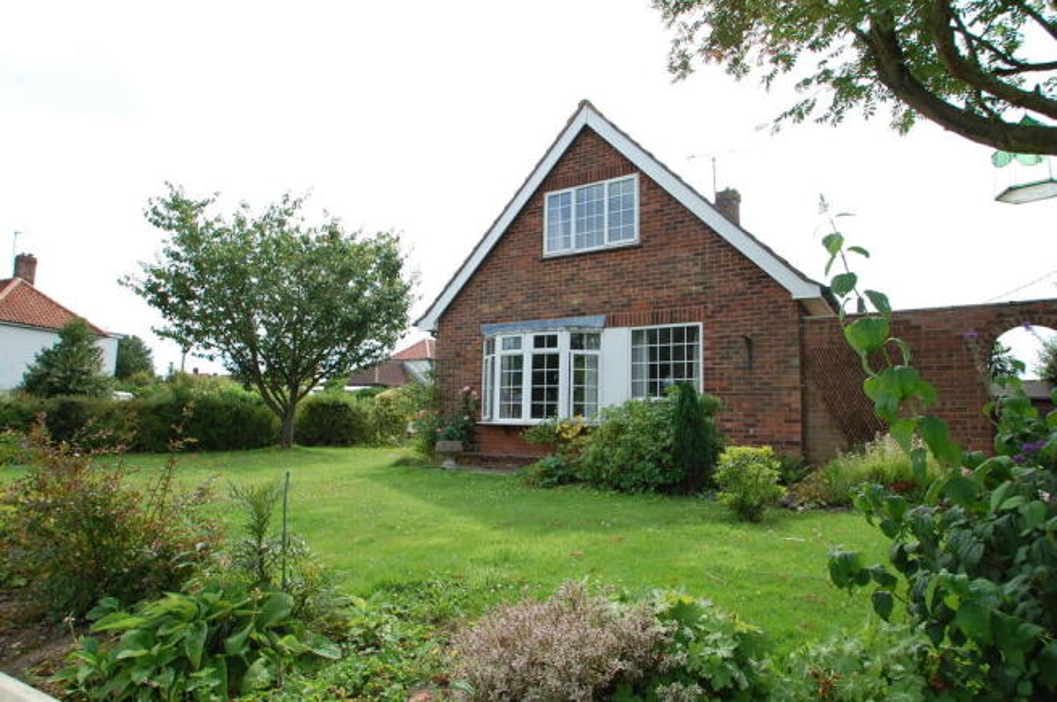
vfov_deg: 59.4
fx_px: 616
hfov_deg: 81.3
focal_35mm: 21
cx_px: 528
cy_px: 351
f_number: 8
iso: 200
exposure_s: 1/250
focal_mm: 14
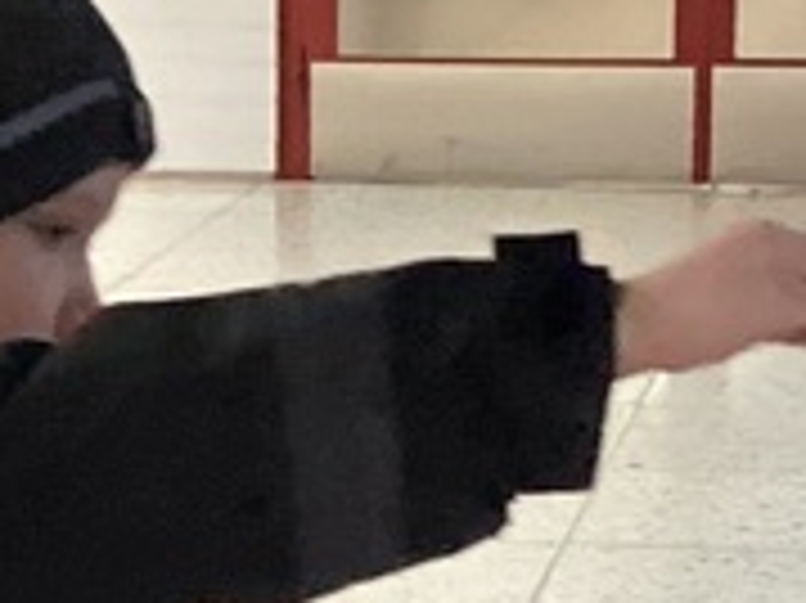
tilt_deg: -13.1
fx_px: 4305
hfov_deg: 10.7
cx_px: 119
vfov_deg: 8.0
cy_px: 608
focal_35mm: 185
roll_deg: +0.6
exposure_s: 1/50
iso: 320
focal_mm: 3.3
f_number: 2.4
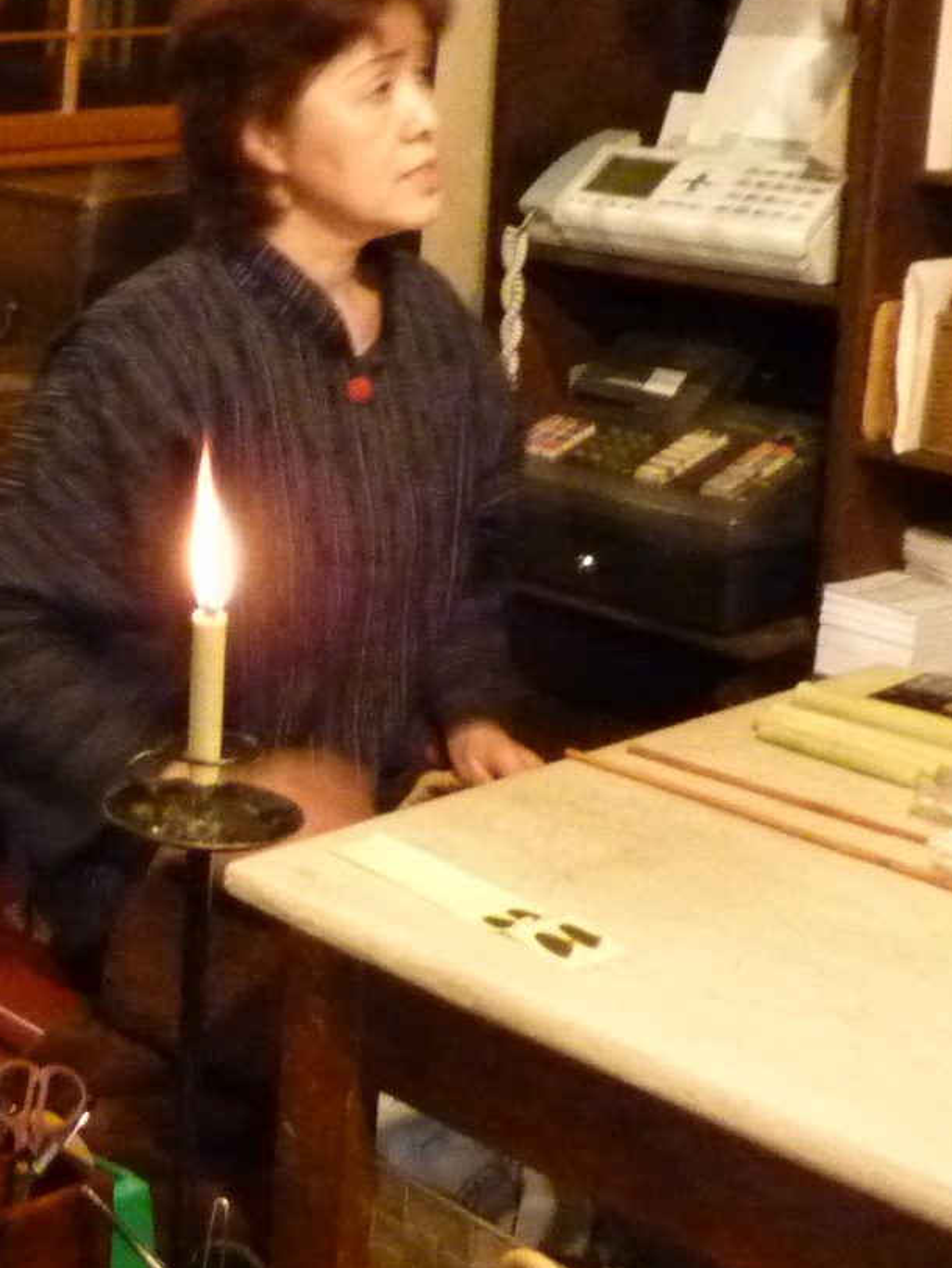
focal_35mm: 63
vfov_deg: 30.3
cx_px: -487
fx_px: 2310
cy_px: 363
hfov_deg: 20.0
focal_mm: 4.1
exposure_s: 1/8
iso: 800
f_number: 3.3
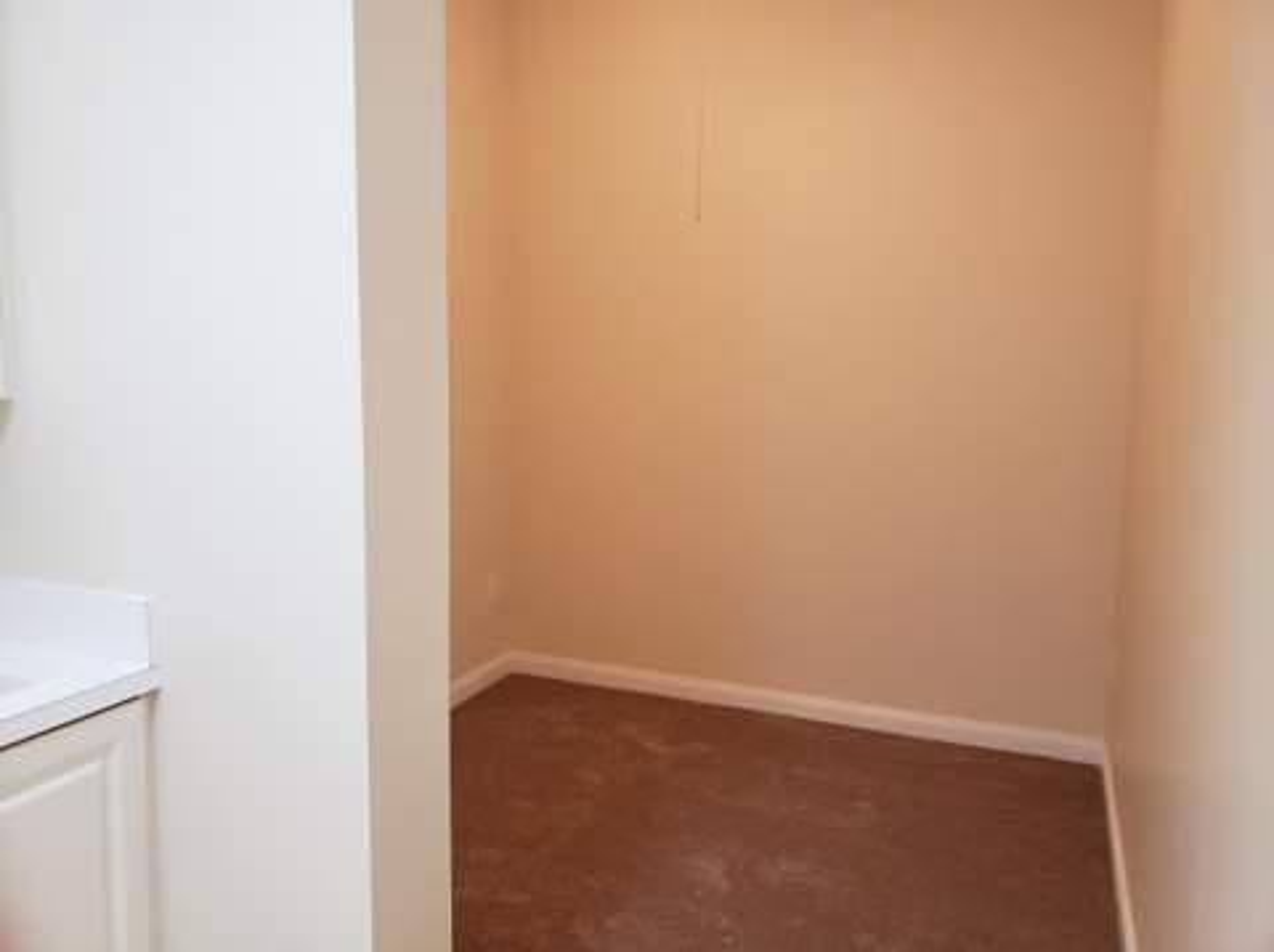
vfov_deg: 53.0
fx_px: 956
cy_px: 476
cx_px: 637
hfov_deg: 67.4
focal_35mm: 26
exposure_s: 1/60
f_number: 2.4
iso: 200
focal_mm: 4.3
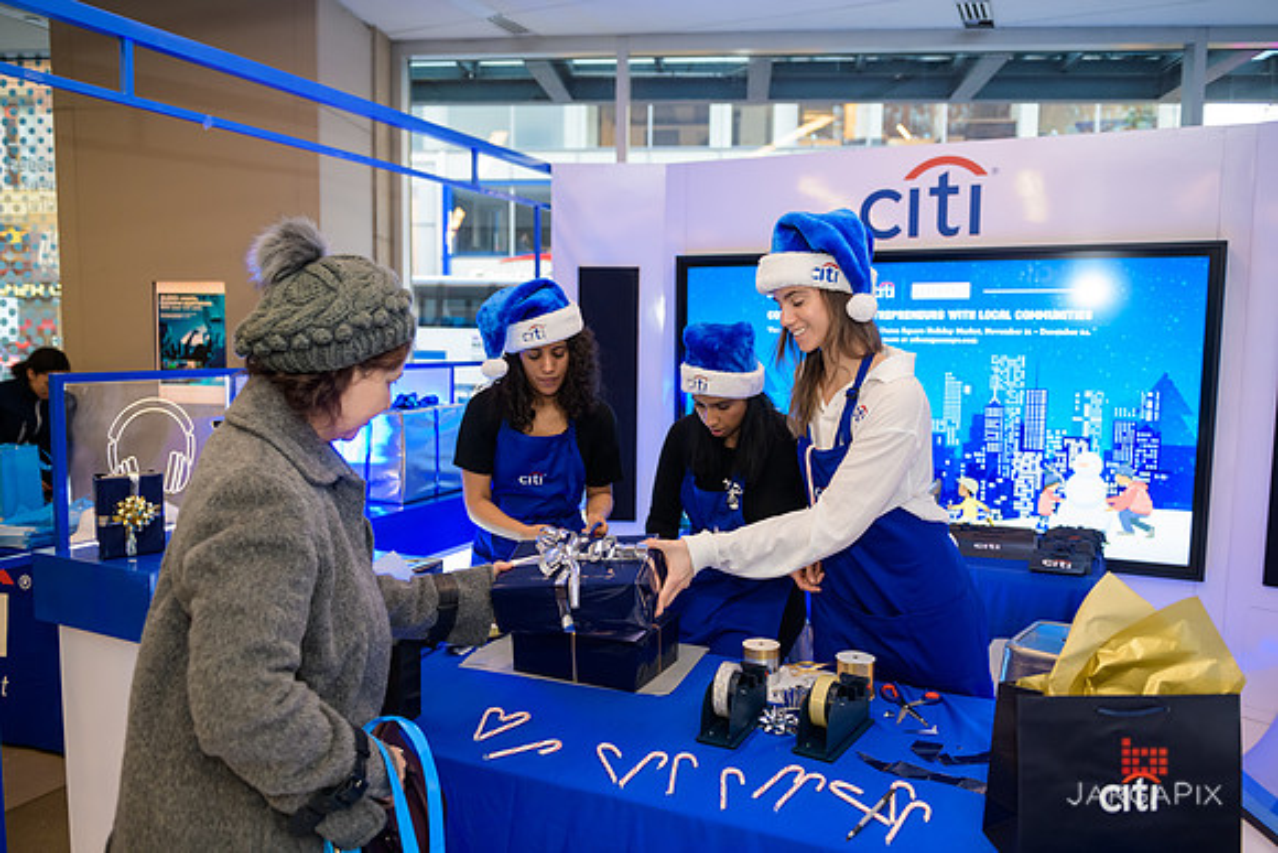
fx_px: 959
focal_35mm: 27
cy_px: 426
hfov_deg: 67.4
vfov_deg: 48.0
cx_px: 639
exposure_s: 1/125
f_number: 3.2
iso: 800
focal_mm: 27
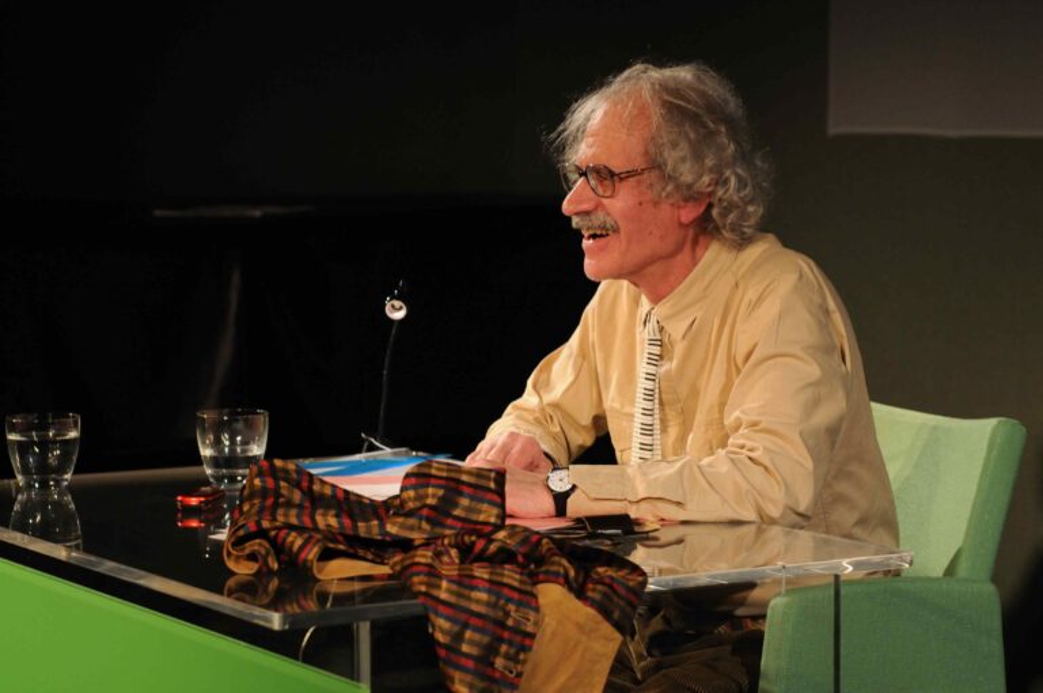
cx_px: 522
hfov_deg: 19.5
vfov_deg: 13.0
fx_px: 3038
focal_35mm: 105
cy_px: 346
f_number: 4
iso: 1000
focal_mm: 70
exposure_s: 1/100
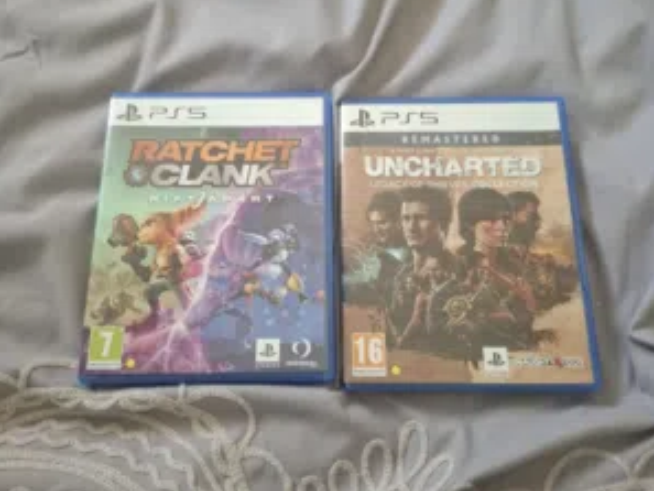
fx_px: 586
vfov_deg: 45.3
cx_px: 328
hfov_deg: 58.3
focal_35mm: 31
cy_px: 203
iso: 800
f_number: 1.8
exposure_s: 1/20
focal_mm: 5.54
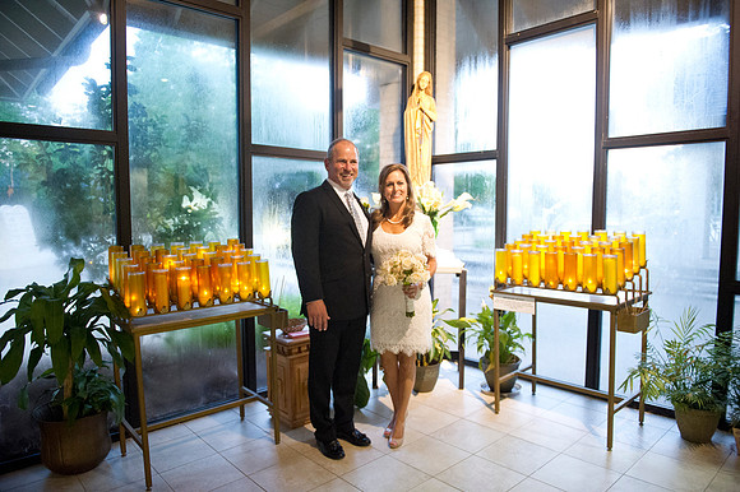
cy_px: 246
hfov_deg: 73.8
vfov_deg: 53.1
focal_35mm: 24
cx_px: 370
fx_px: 493
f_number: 2.8
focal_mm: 24
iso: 5000
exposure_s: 1/125
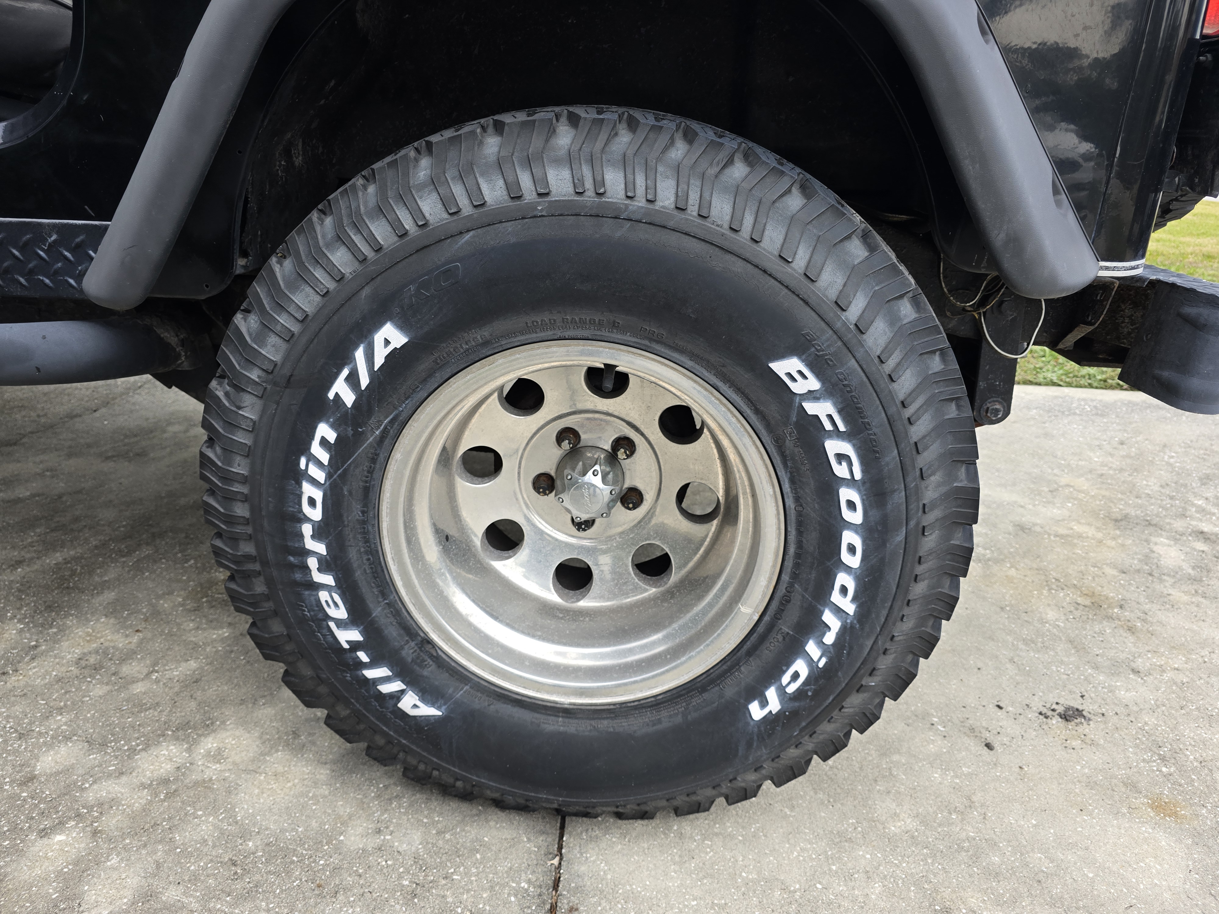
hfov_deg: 73.9
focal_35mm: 23
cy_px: 457
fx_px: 810
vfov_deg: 58.9
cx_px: 610
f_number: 1.7
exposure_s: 1/180
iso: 64
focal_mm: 6.3
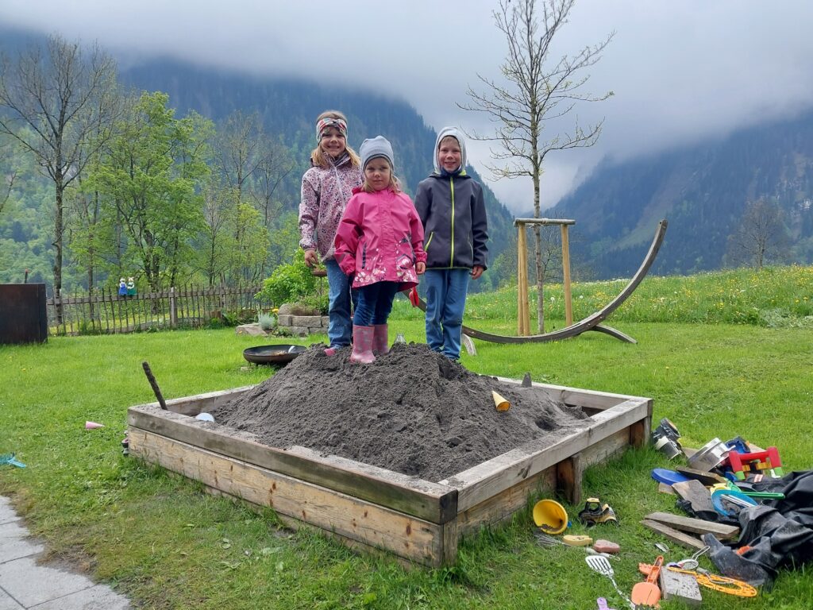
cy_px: 305
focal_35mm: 27
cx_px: 406
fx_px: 634
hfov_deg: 65.3
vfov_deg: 51.4
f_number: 1.8
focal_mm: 4
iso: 20
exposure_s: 1/217
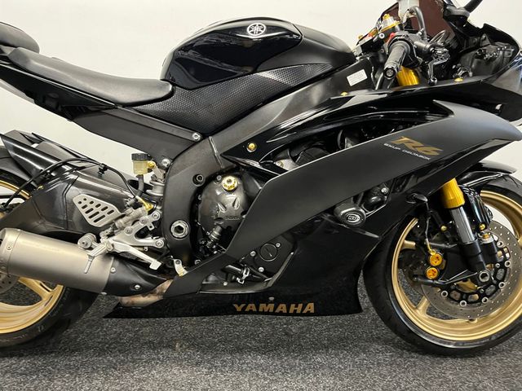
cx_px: 261
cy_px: 196
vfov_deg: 53.1
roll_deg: -2.7
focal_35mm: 26
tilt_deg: -15.6
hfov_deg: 67.3
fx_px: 392
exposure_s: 1/33
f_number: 1.6
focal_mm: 5.1
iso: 500
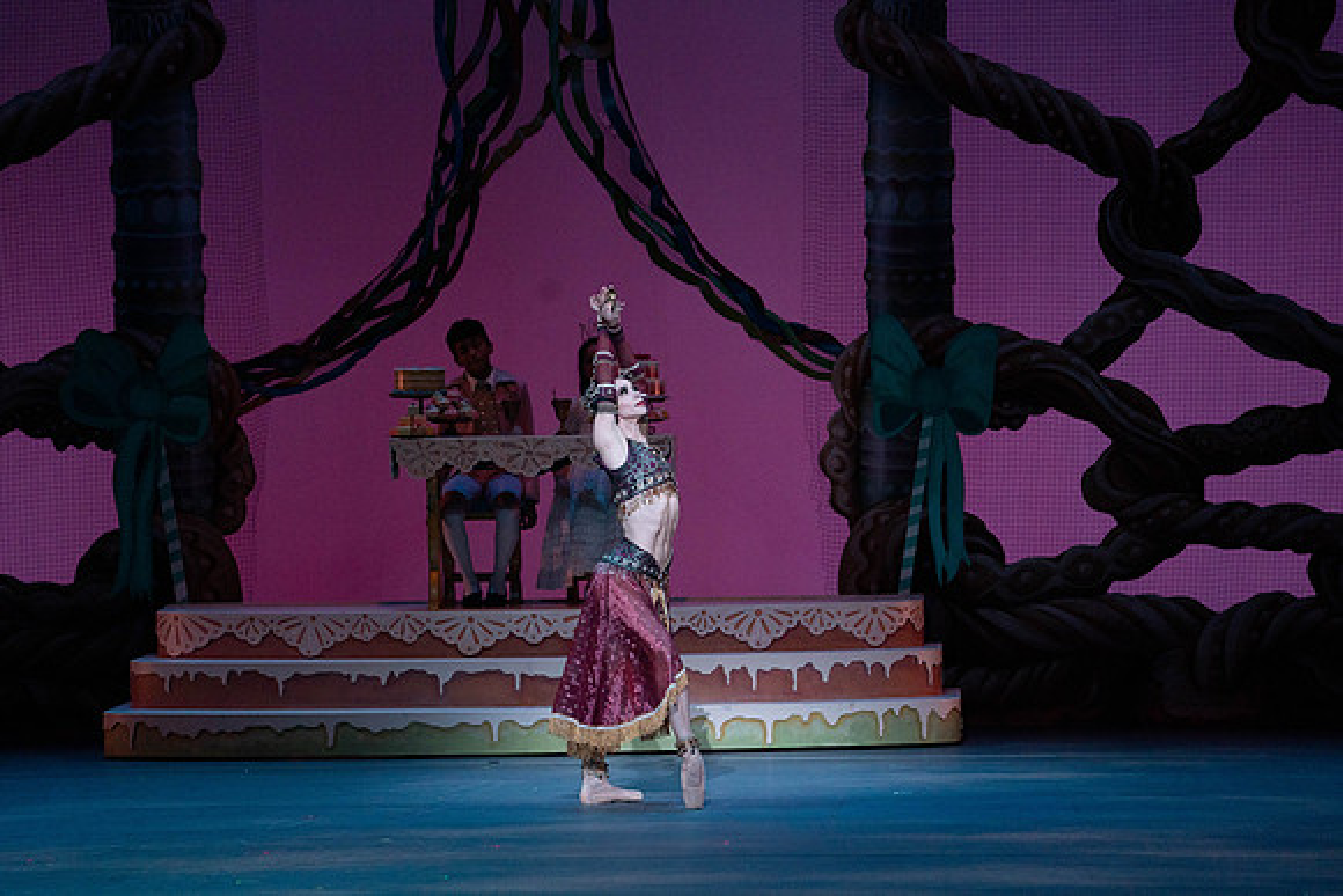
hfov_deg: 10.3
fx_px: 7463
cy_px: 448
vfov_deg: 6.9
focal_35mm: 200
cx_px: 672
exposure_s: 1/320
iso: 3200
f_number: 5.6
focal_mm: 200
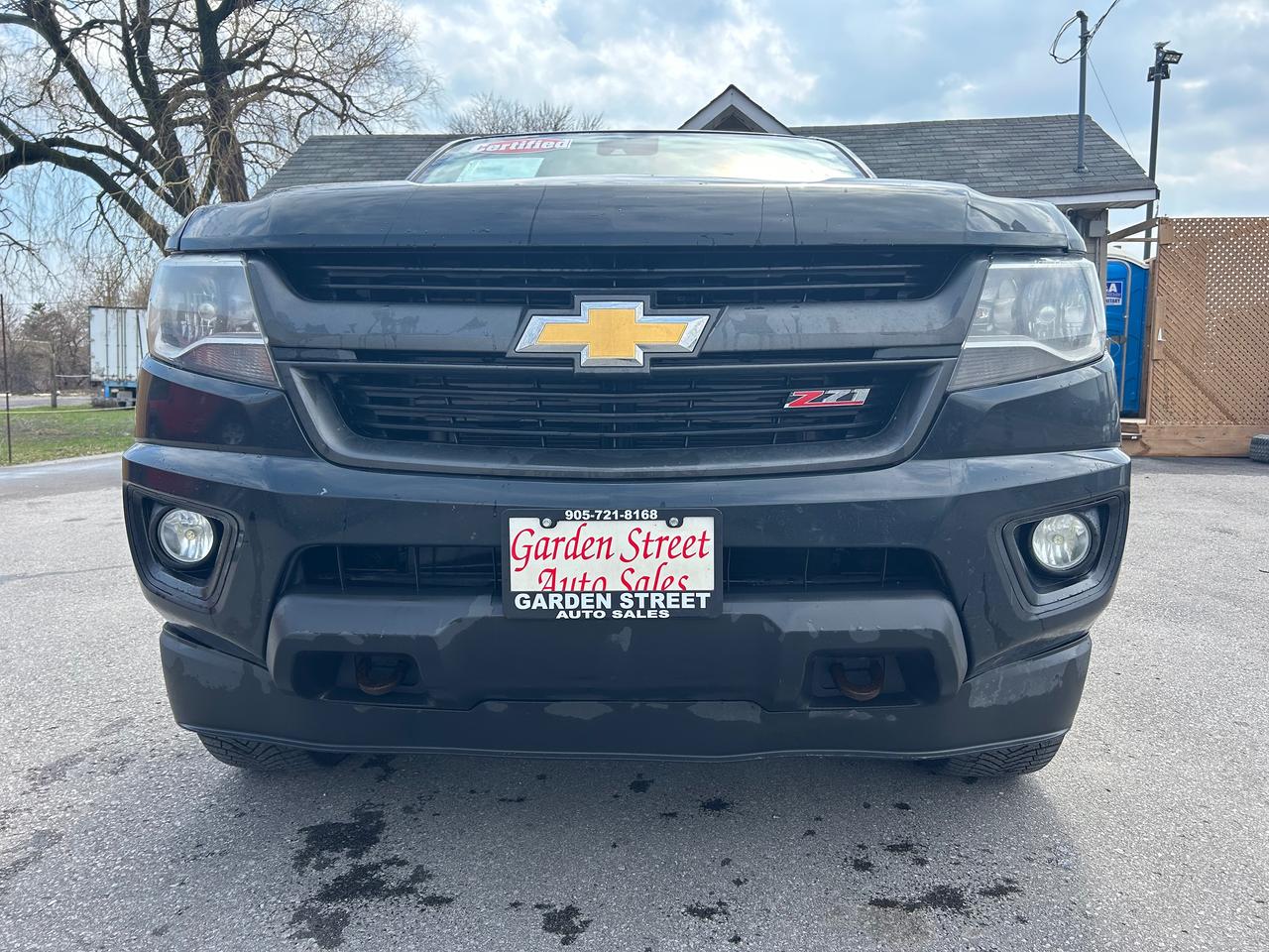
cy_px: 476
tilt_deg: -4.8
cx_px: 634
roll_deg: +0.2
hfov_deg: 67.3
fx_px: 953
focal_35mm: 26
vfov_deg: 53.1
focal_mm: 5.7
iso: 50
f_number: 1.5
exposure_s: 1/1531
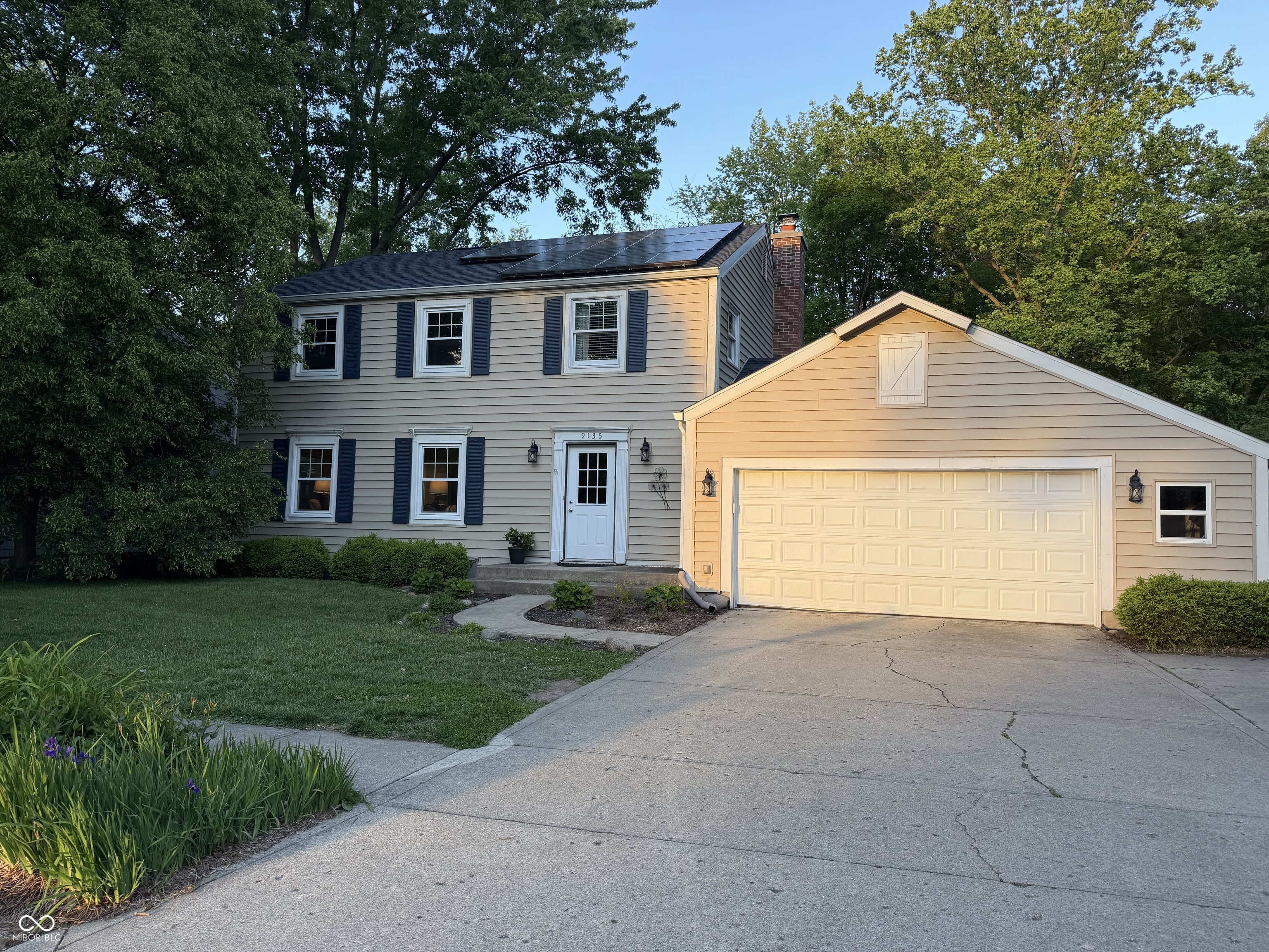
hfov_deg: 71.6
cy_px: 476
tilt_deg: +2.6
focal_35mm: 24
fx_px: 880
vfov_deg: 56.8
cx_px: 634
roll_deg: -1.3
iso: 80
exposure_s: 1/351
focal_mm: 6.76
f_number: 1.78
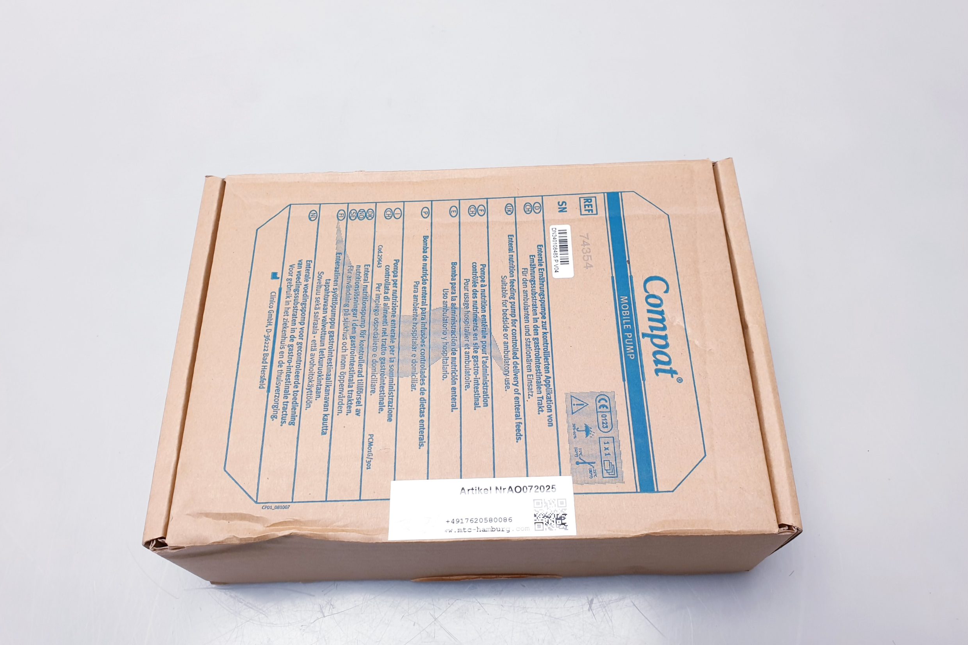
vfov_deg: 46.4
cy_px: 332
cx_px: 488
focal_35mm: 28
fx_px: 753
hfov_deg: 65.5
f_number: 2.4
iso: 50
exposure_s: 1/100
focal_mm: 4.3
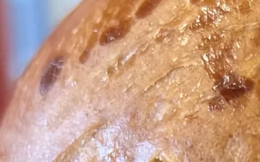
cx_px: 393
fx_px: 1147
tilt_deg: -19.4
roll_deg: +1.4
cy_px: 429
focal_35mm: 162
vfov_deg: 7.4
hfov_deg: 12.3
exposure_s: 1/60
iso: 80
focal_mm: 5.7
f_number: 1.5
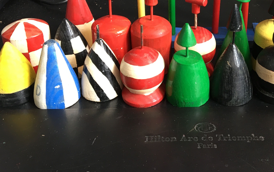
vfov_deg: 26.4
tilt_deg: -24.4
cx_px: 193
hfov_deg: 41.8
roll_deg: -1.0
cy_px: 15
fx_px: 351
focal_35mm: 47
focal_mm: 4.15
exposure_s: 1/33
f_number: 2.2
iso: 100
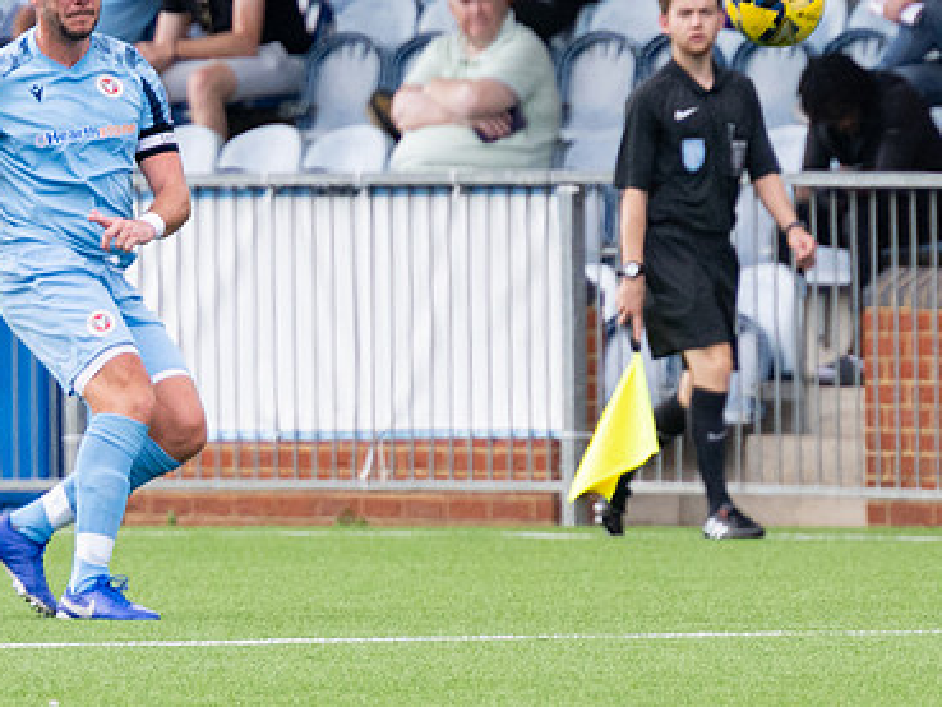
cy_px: 644
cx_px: -147
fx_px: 30189
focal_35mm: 1109
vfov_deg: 1.3
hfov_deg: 1.8
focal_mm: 240
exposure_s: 1/1600
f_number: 4
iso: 400
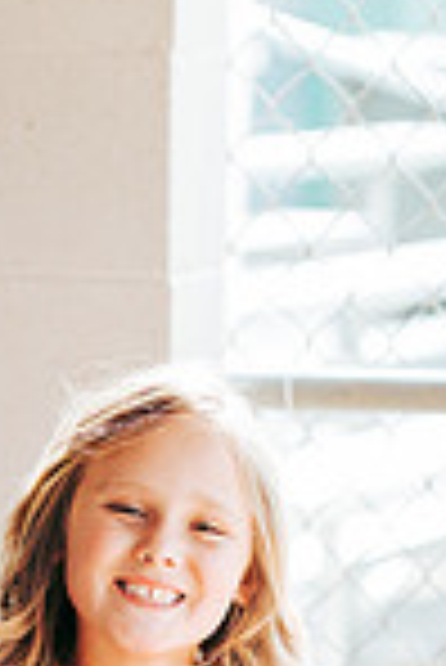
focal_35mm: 258
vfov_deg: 7.9
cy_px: 801
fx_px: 4783
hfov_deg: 5.3
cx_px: 140
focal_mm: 85
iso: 160
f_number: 2.8
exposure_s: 1/320
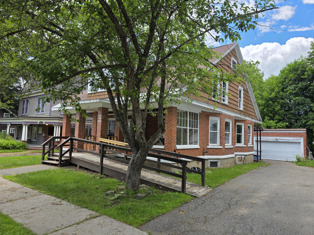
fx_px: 209
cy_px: 118
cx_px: 157
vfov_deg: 58.9
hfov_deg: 73.9
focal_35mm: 23
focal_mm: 6.3
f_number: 1.7
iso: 80
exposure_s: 1/3168
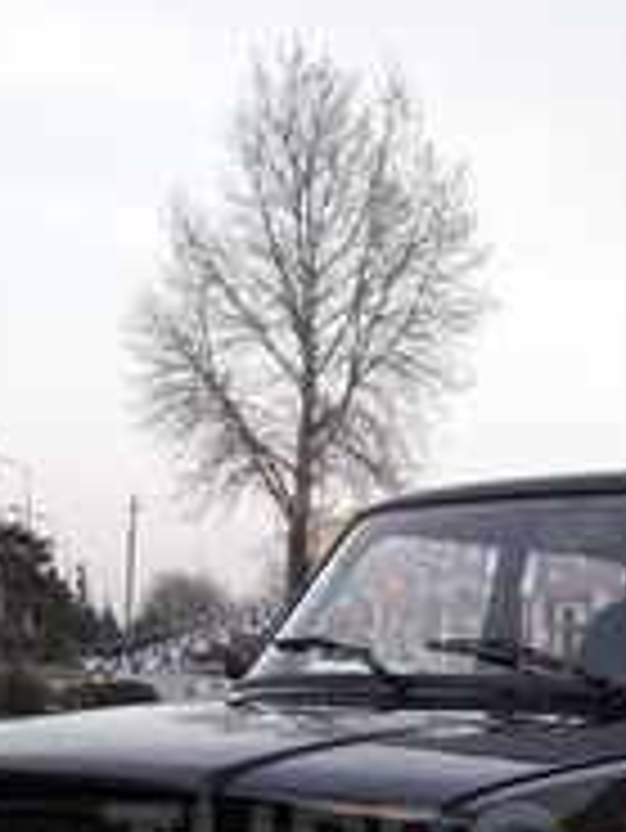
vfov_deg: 24.6
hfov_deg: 19.6
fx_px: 1806
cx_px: 450
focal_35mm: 75
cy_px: 854
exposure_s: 1/100
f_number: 1.9
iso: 64
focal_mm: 3.7
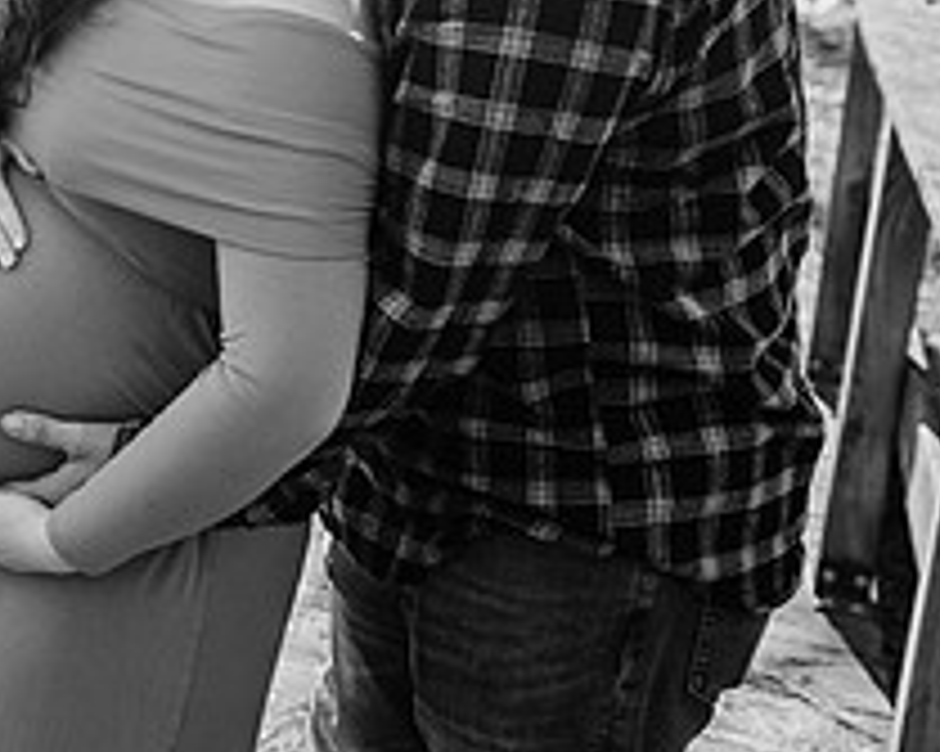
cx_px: -166
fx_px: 1863
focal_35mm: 67
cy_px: 7
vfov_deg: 22.0
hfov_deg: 25.6
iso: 100
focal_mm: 24
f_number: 2.2
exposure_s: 1/500
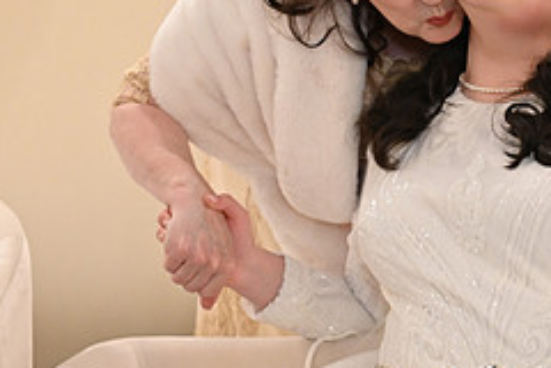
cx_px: 581
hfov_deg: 16.5
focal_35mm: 121
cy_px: 147
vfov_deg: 11.3
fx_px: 1852
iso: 3200
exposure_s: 1/100
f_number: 4
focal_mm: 50
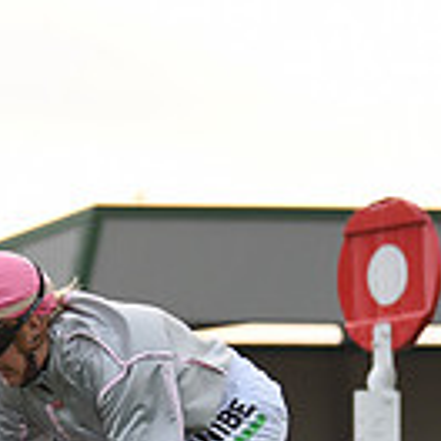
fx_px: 6991
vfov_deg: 3.6
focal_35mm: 485
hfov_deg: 3.6
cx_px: -511
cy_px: 643
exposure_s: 1/1250
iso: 1600
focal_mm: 130
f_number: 4
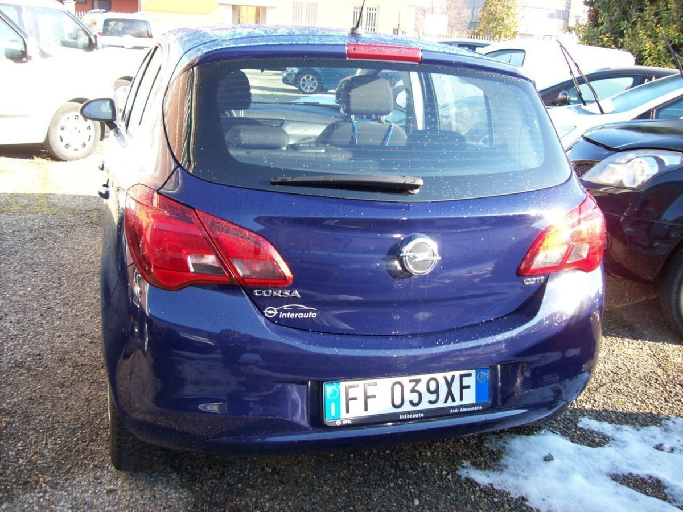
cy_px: 256
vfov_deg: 39.7
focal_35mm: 36
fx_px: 710
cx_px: 342
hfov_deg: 51.4
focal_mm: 6
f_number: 2.7
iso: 80
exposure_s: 1/152
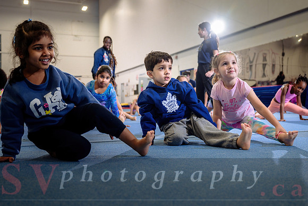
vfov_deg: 34.7
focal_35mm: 38
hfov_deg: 50.1
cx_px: 157
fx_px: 329
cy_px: 104
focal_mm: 36
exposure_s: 1/160
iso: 800
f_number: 3.5
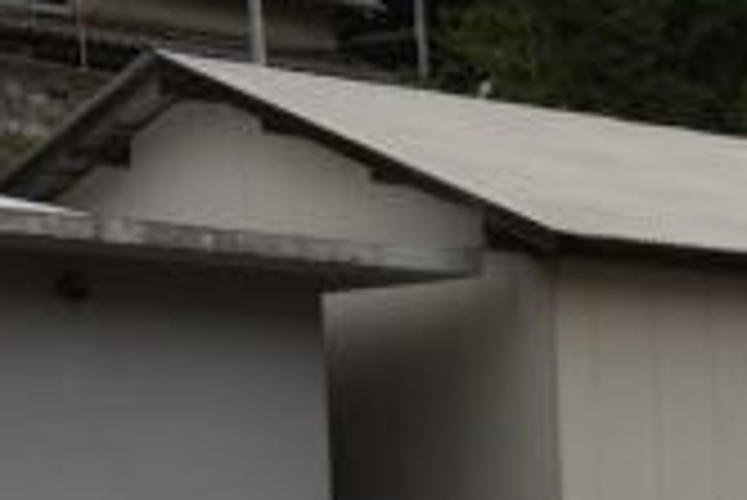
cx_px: 1593
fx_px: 3219
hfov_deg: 11.6
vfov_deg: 8.6
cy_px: 795
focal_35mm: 155
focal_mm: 10.4
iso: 125
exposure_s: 1/400
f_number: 5.6
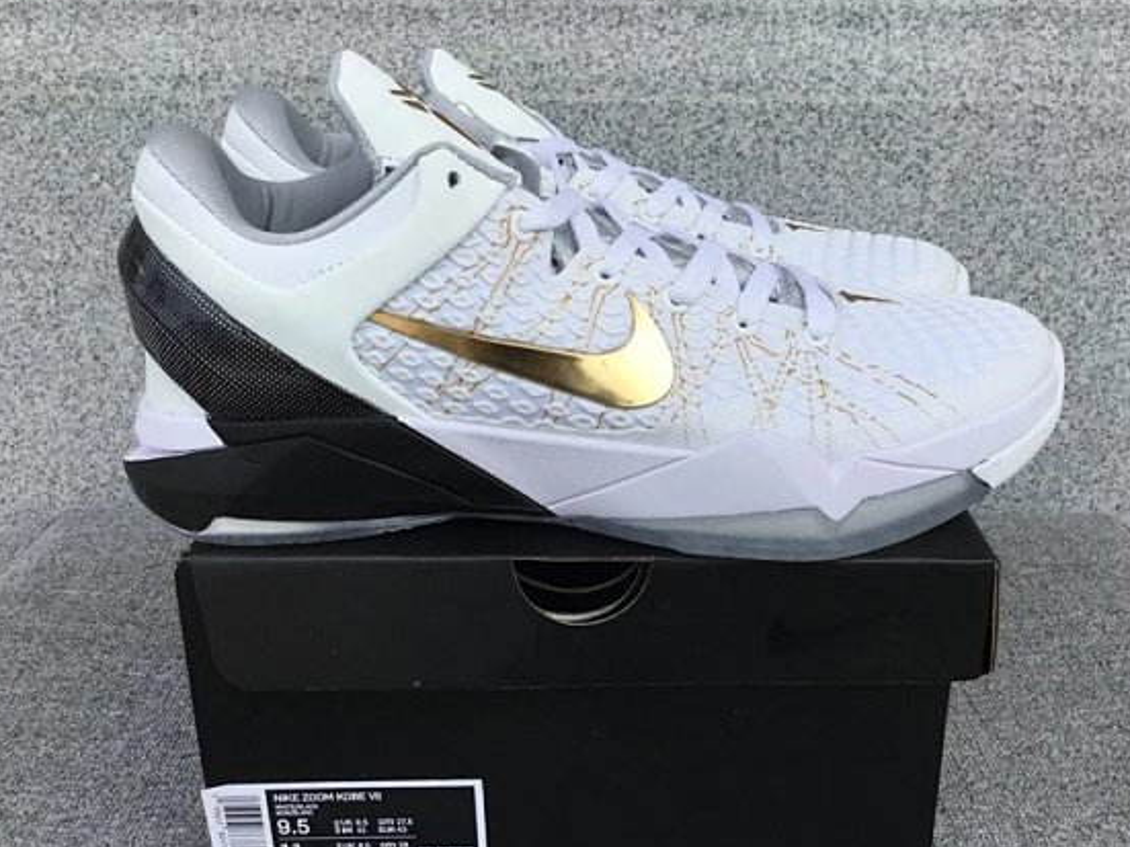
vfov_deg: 39.6
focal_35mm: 36
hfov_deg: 51.3
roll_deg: +0.4
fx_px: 1175
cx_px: 605
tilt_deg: -20.9
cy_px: 461
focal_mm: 3.3
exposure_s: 1/646
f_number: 2.4
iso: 25
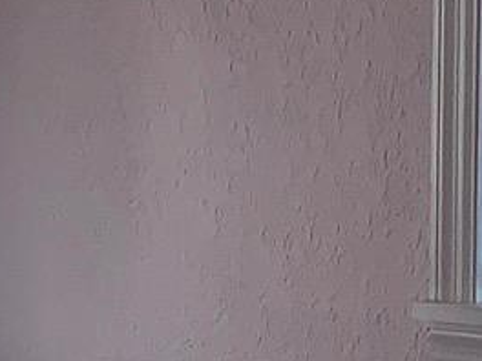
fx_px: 2813
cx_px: 126
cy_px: 629
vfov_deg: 7.2
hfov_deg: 9.8
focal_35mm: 202
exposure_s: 1/297
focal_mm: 4.25
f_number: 1.8
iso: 25
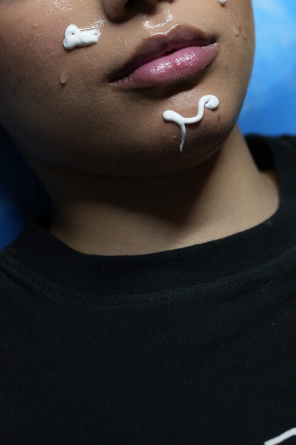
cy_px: -11
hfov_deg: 16.4
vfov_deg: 23.4
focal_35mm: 83
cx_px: 66
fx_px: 1024
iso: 100
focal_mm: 35
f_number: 2.8
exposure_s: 1/50
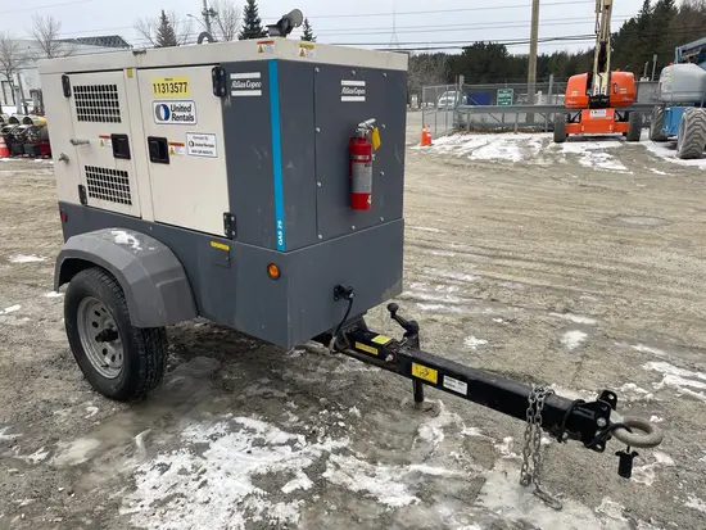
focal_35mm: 26
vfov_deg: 53.1
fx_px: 531
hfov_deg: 67.3
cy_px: 265
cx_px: 353
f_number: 1.6
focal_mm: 4.2
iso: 32
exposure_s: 1/312
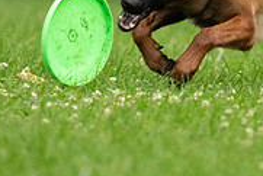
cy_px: -52
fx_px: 11435
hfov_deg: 1.3
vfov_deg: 0.9
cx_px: 221
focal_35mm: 1564
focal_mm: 489
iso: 6400
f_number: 6.3
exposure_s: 1/1600
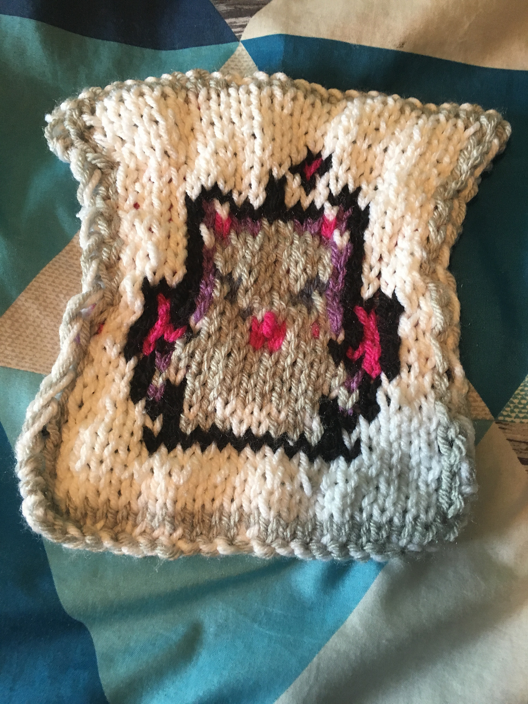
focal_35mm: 29
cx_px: 264
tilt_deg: -77.9
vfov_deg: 61.7
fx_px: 590
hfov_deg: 48.2
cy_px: 352
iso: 125
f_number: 2.2
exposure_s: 1/30
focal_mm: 4.15
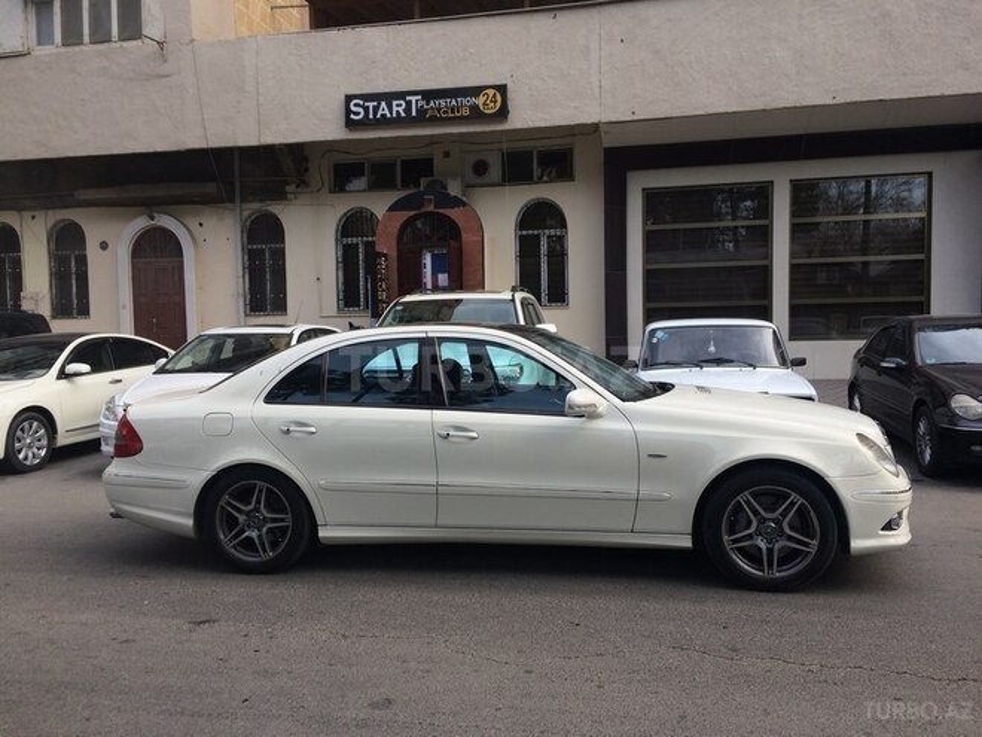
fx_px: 823
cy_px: 368
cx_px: 491
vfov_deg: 48.2
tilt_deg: -5.5
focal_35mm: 29
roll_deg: +2.5
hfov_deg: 61.7
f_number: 2.2
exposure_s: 1/612
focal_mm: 4.15
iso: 32
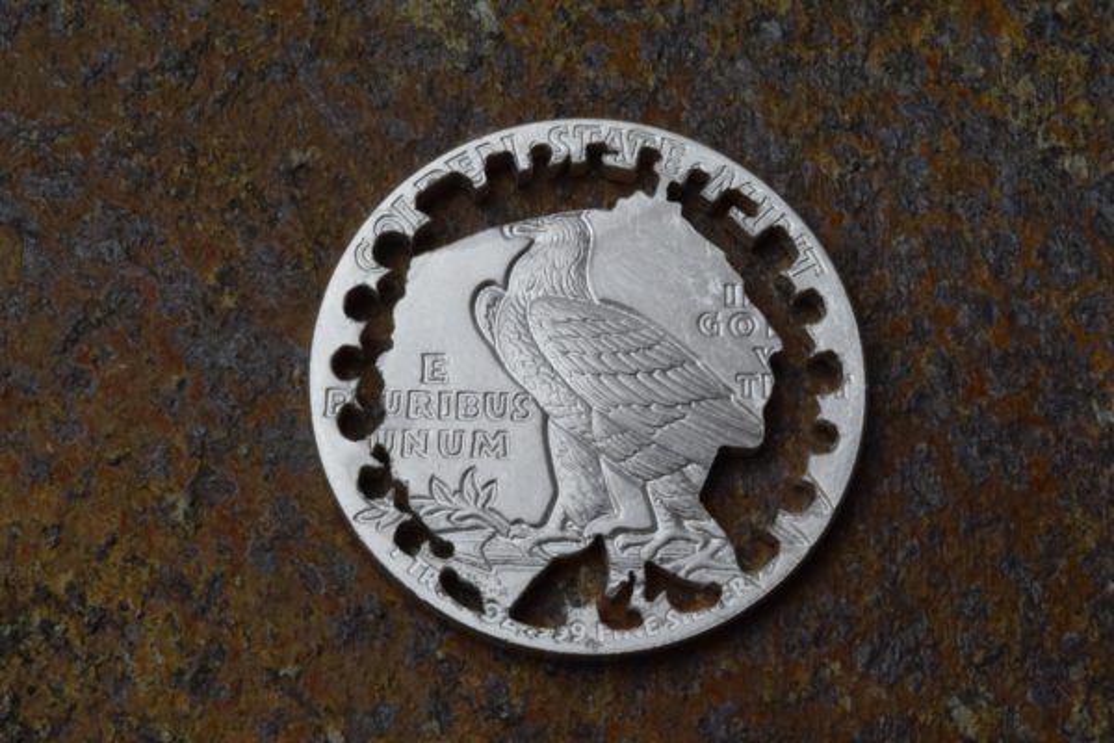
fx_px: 2413
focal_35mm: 78
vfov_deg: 17.5
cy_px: 372
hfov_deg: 26.0
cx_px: 557
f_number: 32
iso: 500
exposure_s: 1/13
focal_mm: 52
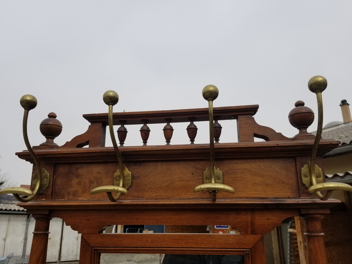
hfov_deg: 67.3
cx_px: 176
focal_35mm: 26
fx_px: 264
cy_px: 132
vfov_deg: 53.1
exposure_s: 1/2625
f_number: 1.7
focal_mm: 4.25
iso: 50
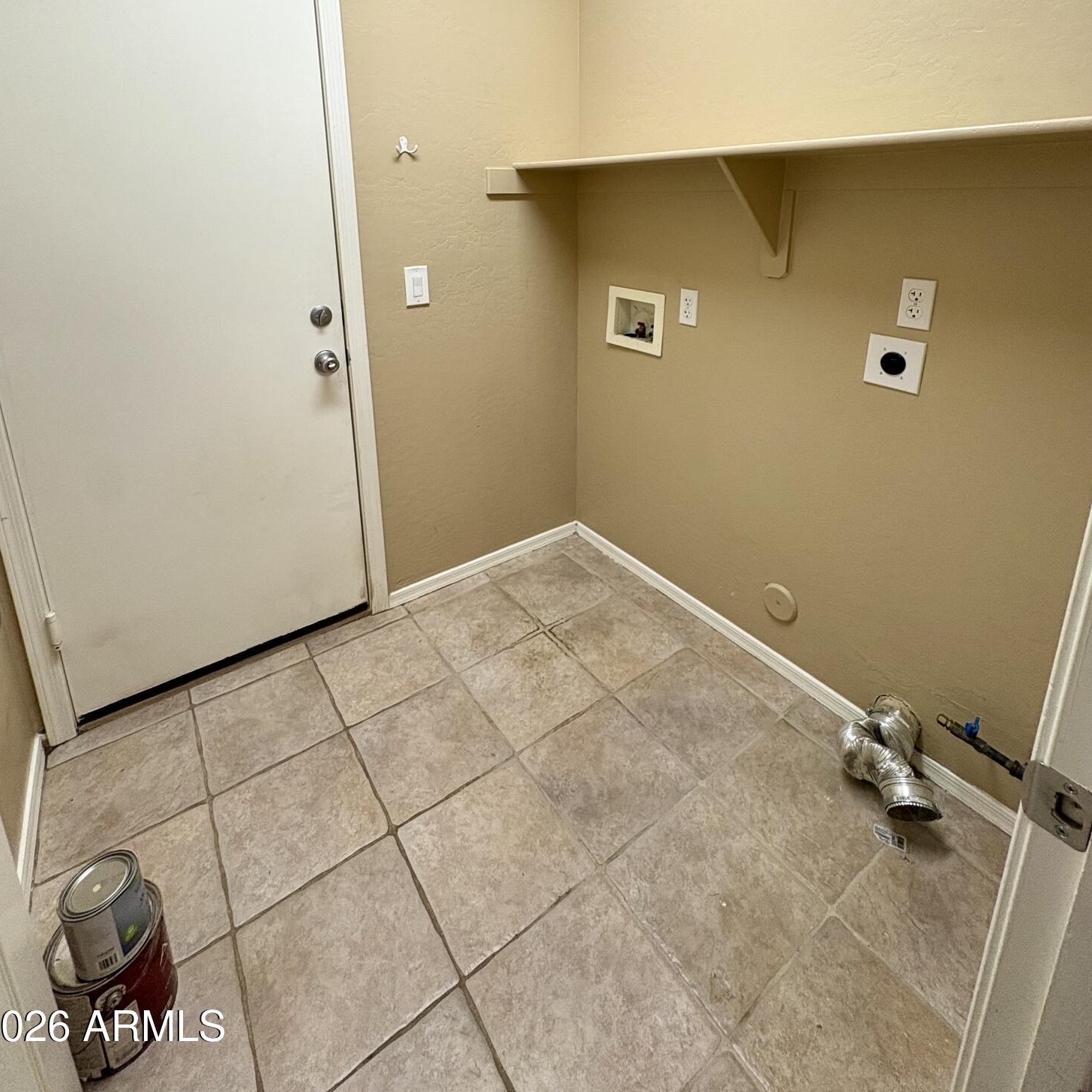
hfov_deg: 84.0
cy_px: 345
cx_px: 536
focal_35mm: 17
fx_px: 607
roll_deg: -0.1
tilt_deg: -13.3
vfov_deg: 80.5
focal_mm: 2.22
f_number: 2.2
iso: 160
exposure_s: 1/60
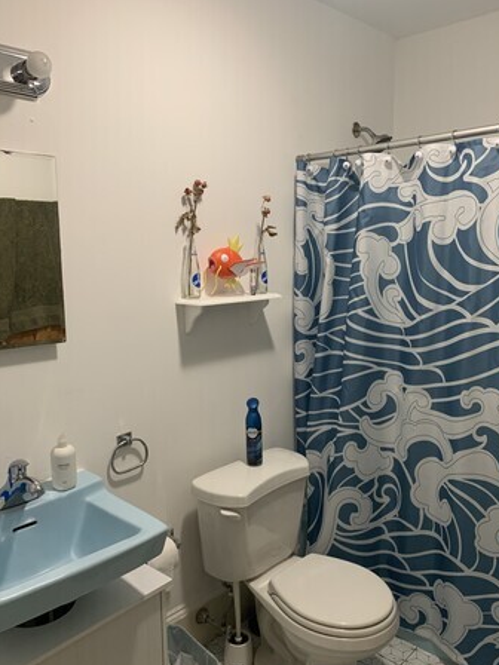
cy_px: 355
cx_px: 274
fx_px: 557
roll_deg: +0.4
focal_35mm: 29
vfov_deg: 61.6
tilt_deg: -8.9
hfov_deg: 48.2
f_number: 1.8
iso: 250
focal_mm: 4.25
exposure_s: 1/60
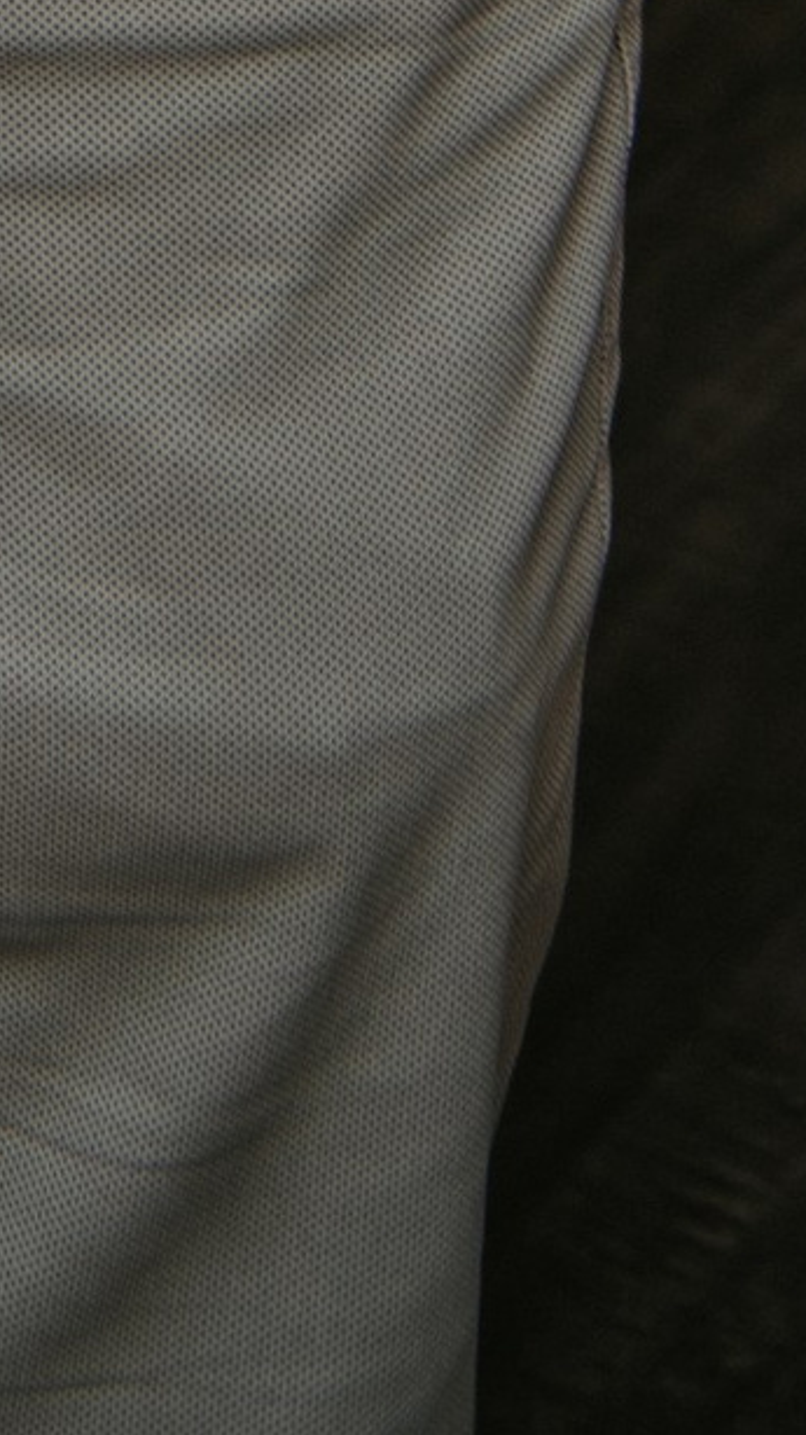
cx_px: -2026
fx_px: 8974
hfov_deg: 4.8
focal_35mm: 236
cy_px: -3010
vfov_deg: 7.8
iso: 80
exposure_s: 1/160
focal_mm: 36
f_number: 3.5
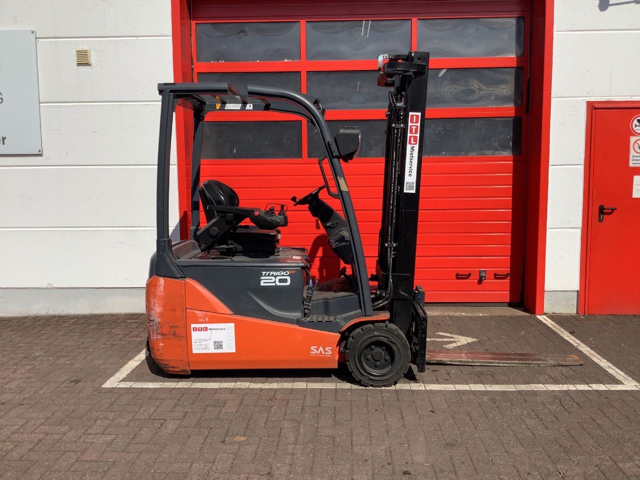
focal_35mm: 31
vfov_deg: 45.4
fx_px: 573
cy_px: 240
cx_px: 320
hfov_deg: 58.4
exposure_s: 1/2262
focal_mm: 3.3
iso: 25
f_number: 2.4
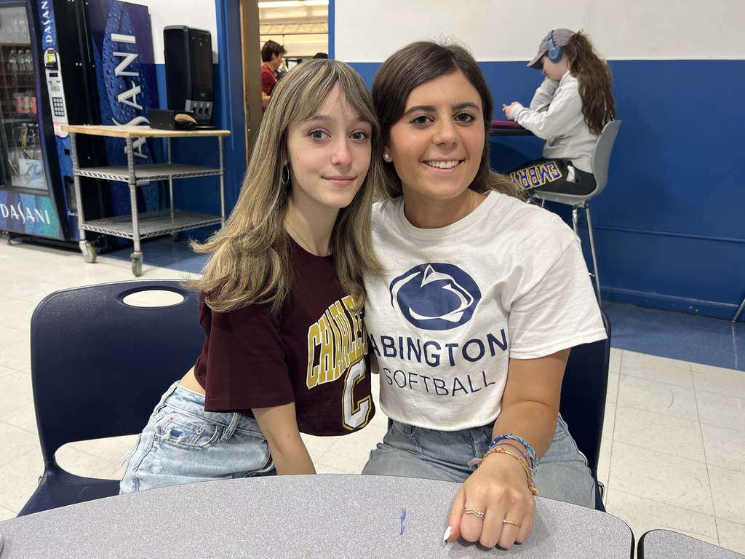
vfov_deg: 53.1
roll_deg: -0.7
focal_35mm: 26
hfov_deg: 67.3
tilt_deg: -18.0
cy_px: 280
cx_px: 372
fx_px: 560
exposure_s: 1/60
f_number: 1.5
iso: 64
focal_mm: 5.7
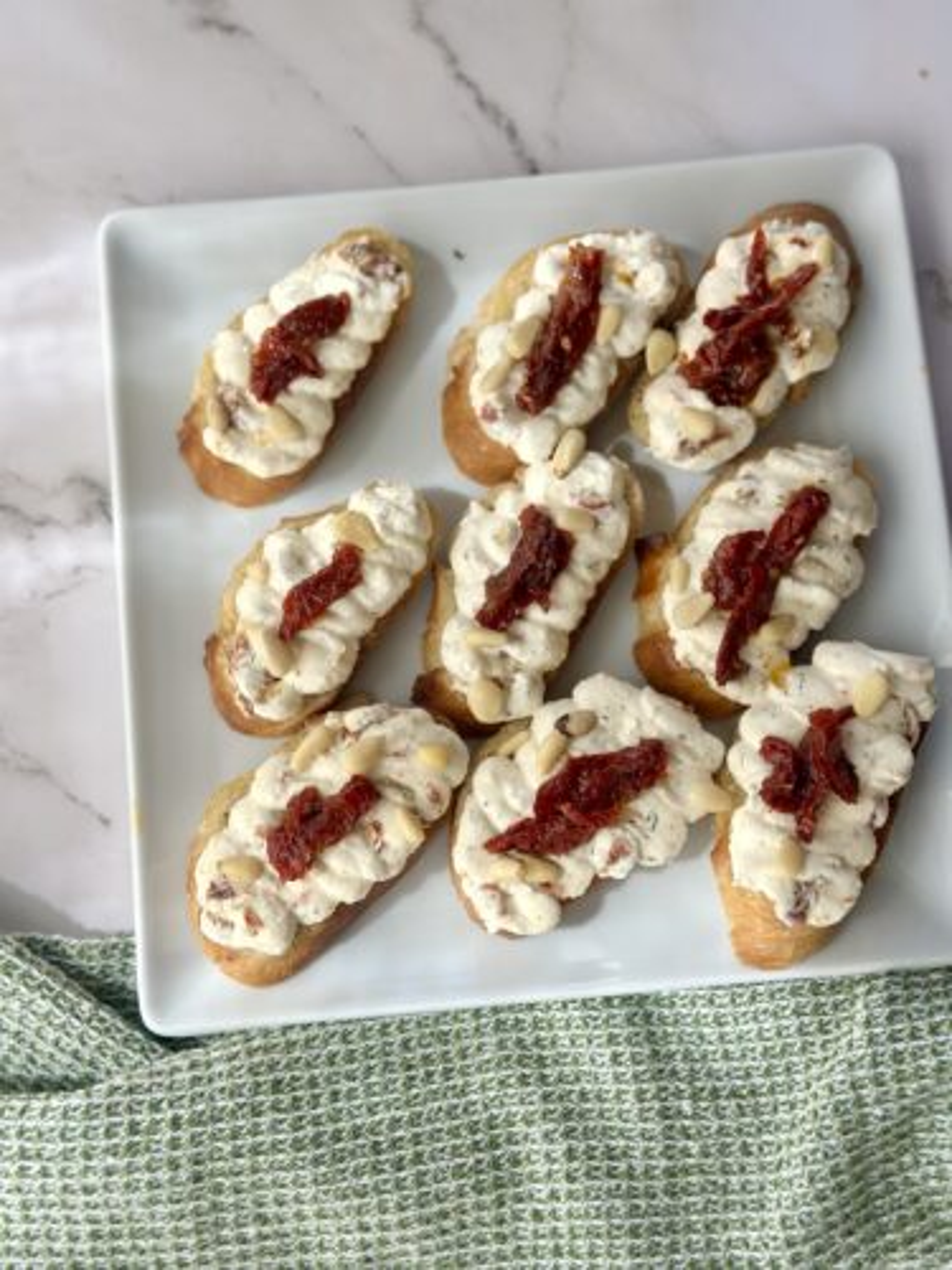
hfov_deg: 30.3
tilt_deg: -81.0
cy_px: 635
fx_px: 1760
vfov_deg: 39.7
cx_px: 476
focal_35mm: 48
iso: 80
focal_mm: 6.86
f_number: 1.78
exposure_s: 1/1157
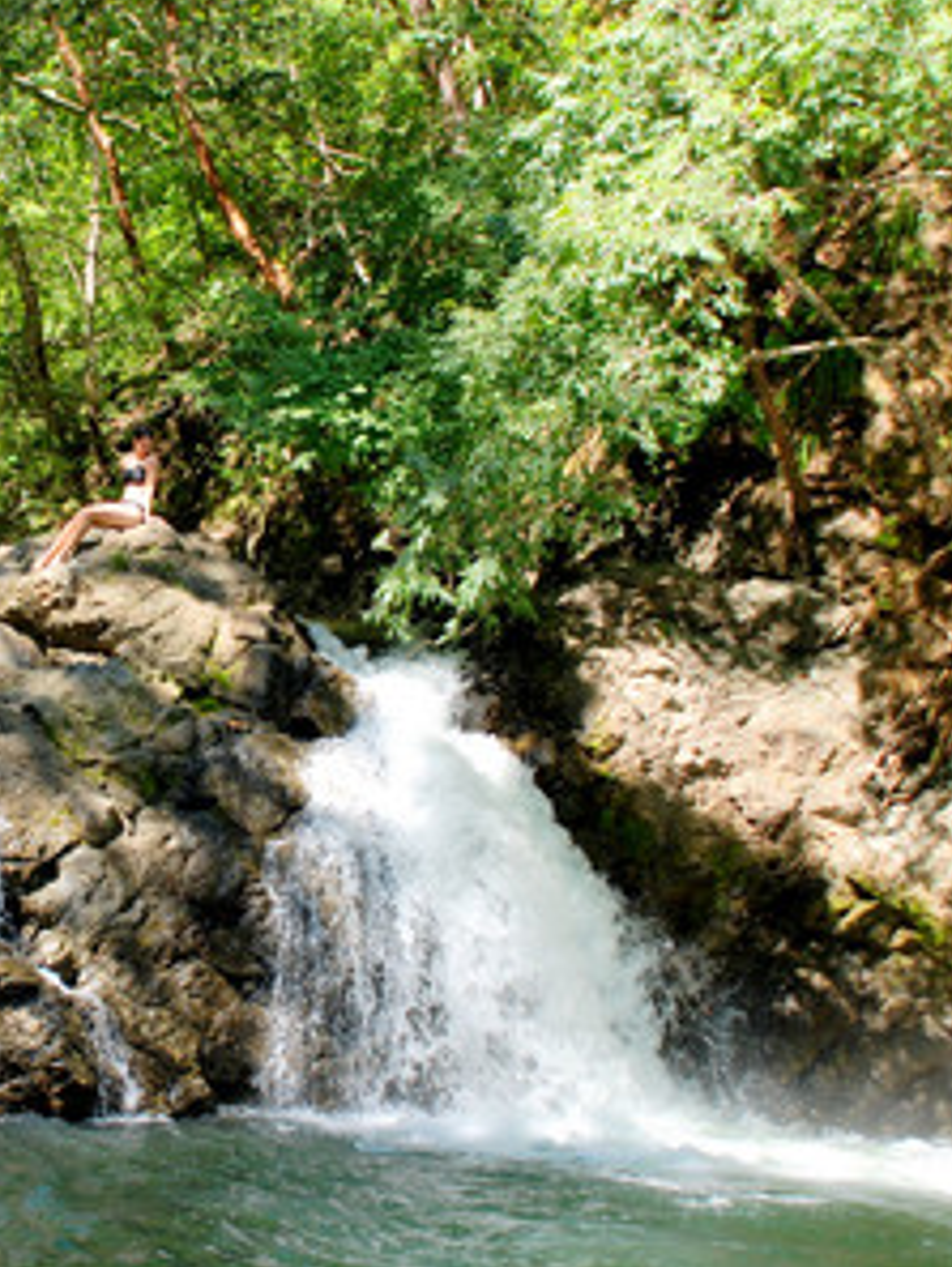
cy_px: 634
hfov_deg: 20.7
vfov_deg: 27.8
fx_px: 2565
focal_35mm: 70
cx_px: 137
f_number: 5.6
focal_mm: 32
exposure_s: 1/125
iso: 125
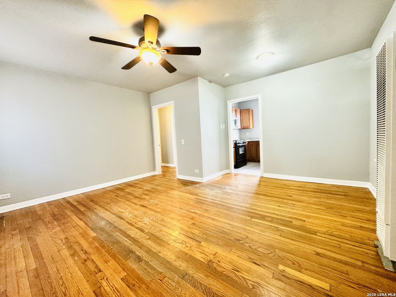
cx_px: 198
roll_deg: +3.0
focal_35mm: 14
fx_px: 160
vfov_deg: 85.7
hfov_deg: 102.1
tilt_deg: -3.5
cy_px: 148
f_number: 2.2
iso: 400
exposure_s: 1/60
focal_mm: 2.22
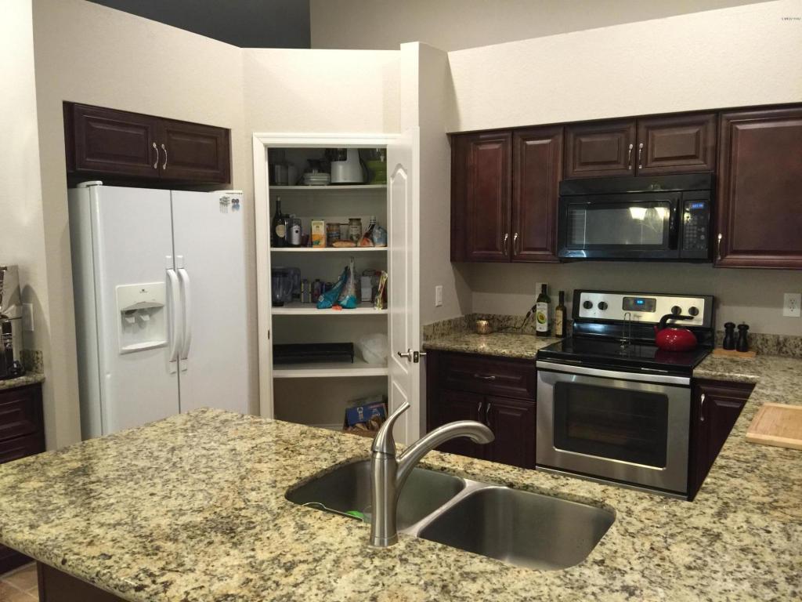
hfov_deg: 61.7
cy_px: 301
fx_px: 672
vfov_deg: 48.2
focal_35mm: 29
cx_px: 401
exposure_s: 1/15
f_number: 2.2
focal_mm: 4.15
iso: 100
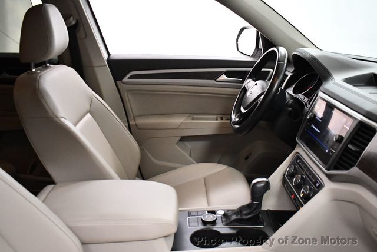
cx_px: 188
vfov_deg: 36.9
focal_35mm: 36
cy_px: 126
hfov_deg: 53.1
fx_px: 377
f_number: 3.5
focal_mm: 18
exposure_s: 1/125
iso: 2200
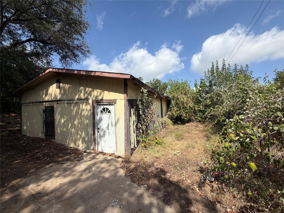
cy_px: 106
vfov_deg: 85.7
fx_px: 115
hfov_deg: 102.1
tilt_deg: +3.9
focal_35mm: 14
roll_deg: +2.1
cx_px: 142
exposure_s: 1/820
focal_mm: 2.22
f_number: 2.2
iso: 20
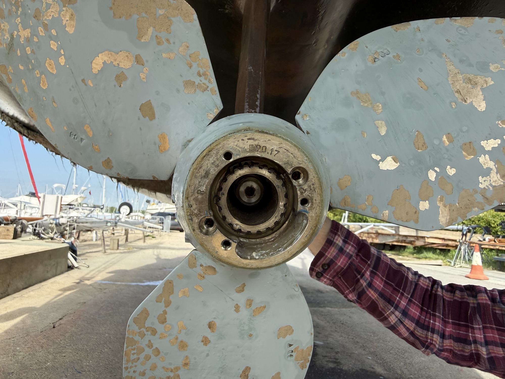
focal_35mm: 24
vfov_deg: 56.8
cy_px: 190
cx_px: 252
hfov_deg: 71.6
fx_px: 350
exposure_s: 1/1030
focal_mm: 2.22
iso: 50
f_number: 2.2
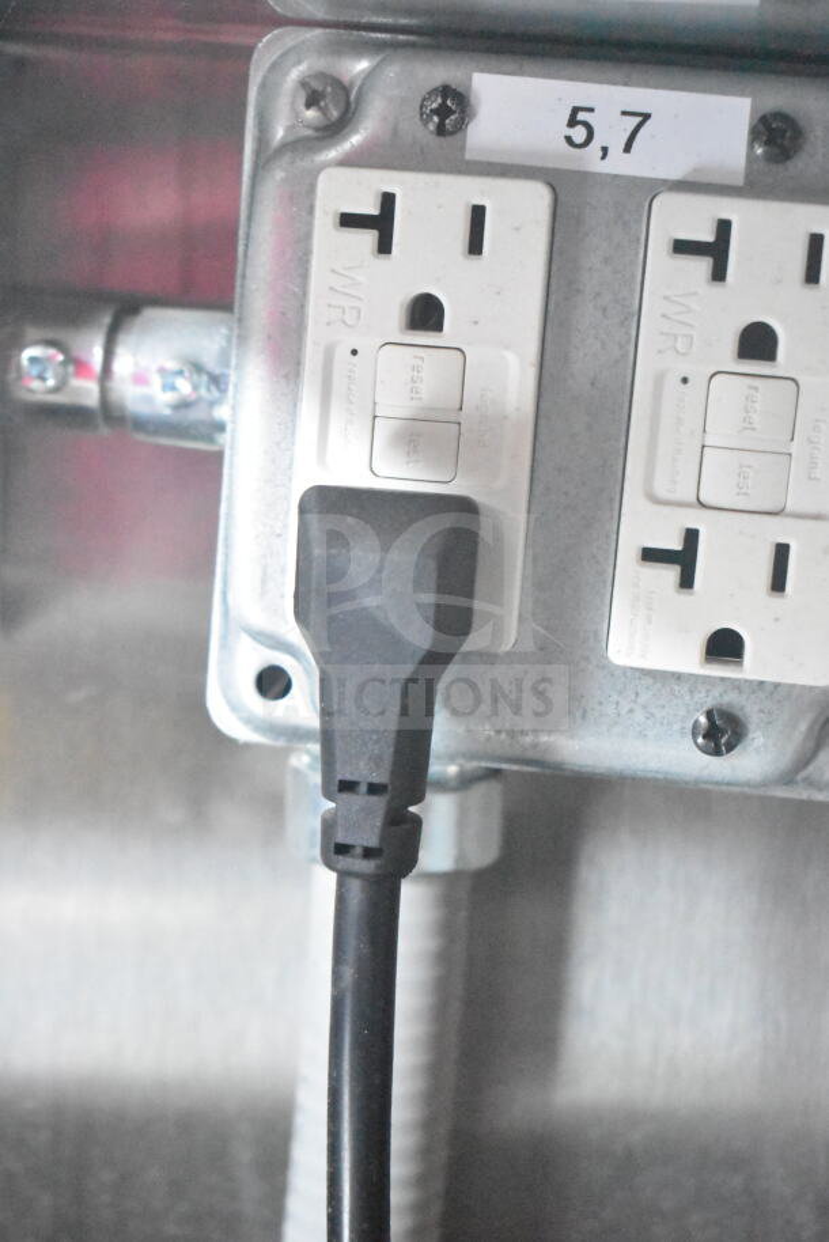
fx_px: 2485
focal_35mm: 72
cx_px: 414
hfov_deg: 18.9
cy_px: 621
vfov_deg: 28.1
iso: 20000
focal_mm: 48
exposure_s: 1/80
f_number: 5.3
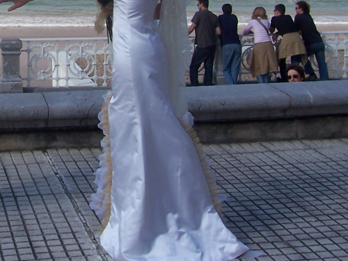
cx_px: 11
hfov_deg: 23.3
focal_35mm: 81
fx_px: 814
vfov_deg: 17.4
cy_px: -46
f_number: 5.6
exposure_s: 1/750
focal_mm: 5.6
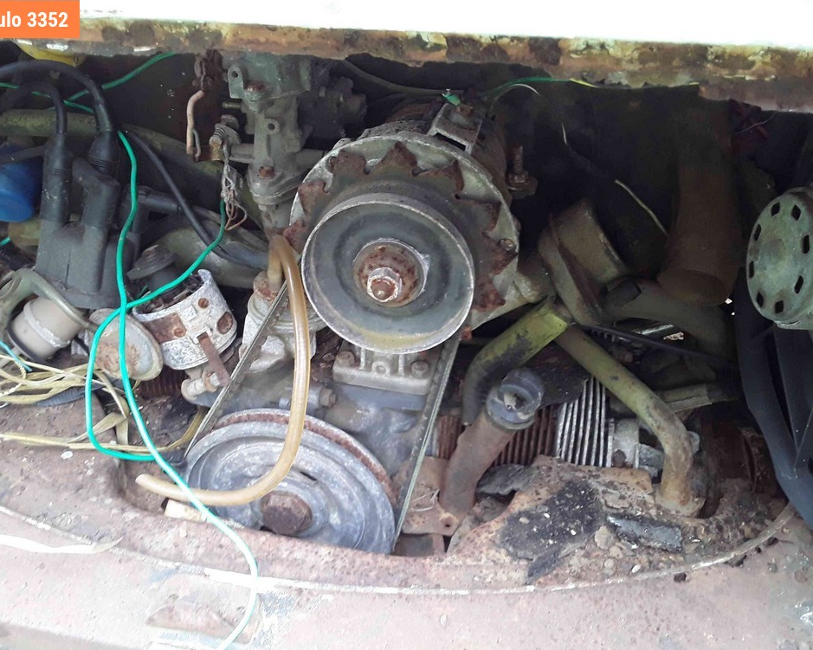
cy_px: 319
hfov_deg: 54.2
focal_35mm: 33
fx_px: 794
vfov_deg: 44.5
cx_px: 379
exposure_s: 1/40
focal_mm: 3.3
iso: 100
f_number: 2.2
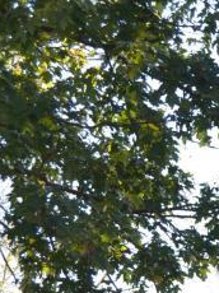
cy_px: 257
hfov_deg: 7.6
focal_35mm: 192
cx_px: 325
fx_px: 1623
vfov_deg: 10.3
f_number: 4.5
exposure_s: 1/125
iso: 110
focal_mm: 34
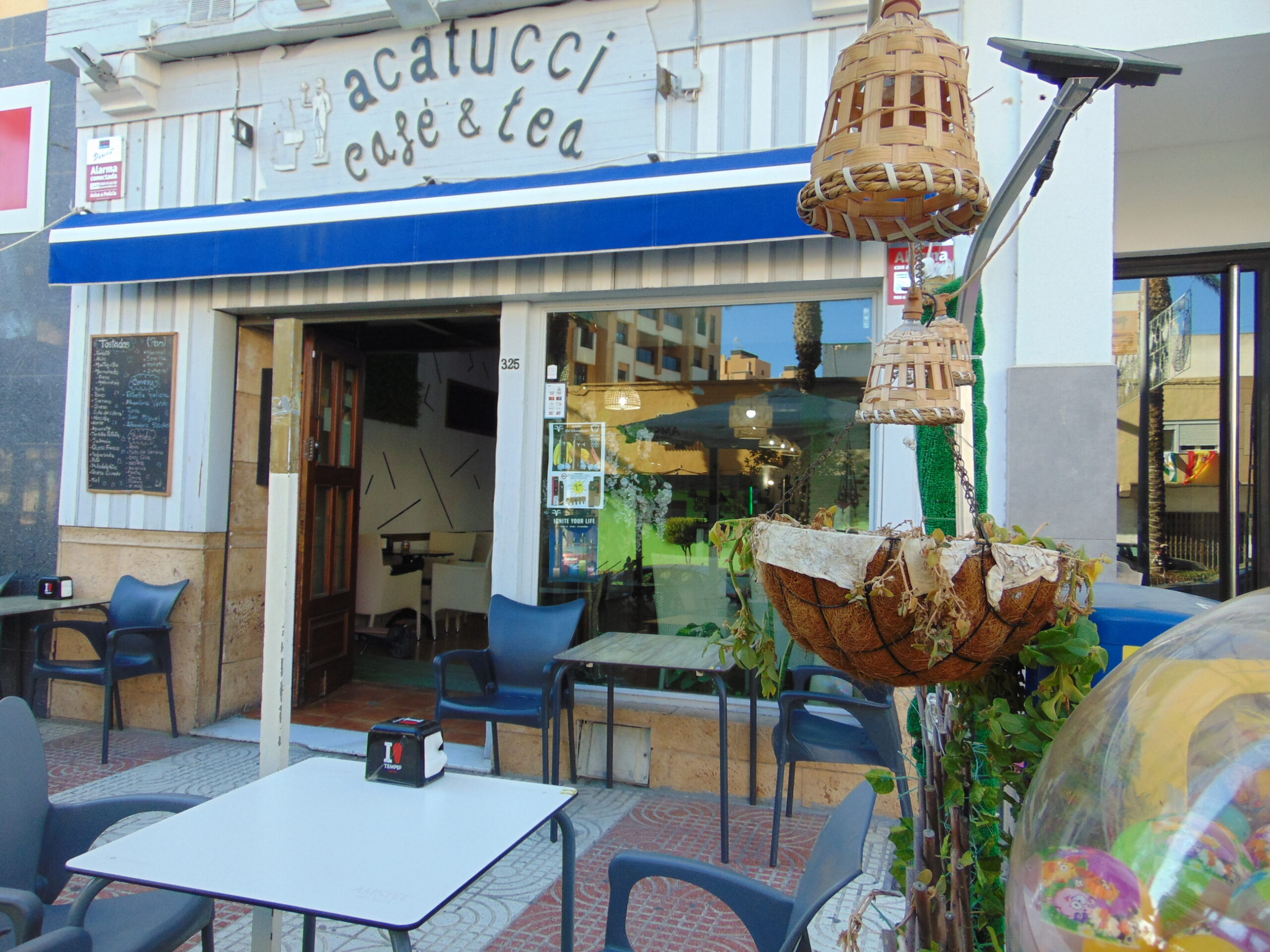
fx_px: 917
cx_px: 635
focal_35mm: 25
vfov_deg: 54.9
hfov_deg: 69.4
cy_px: 476
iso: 80
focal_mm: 4.5
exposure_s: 1/125
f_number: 3
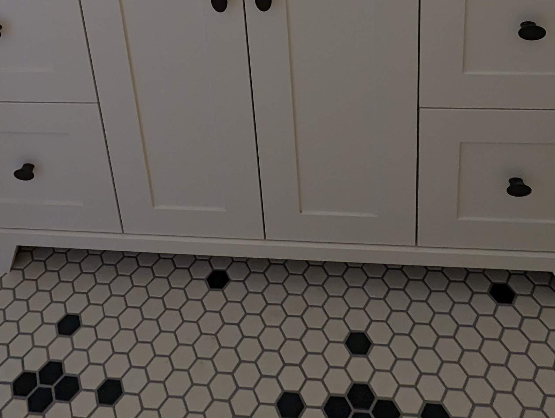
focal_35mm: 41
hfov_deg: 45.6
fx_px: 658
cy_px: -110
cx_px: 242
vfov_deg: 29.2
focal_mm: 2.35
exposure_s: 1/90.3
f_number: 2.2
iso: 140
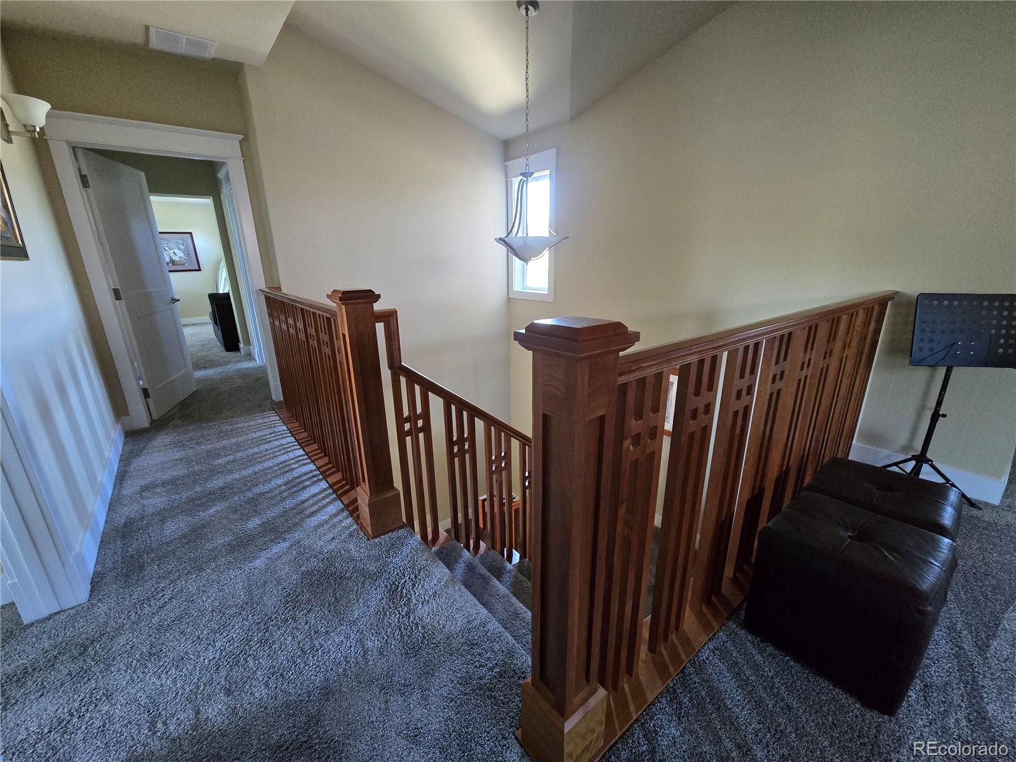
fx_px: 382
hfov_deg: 106.2
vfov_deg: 89.9
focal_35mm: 13
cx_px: 508
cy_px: 381
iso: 1000
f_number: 2.2
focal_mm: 2.2
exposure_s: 1/60
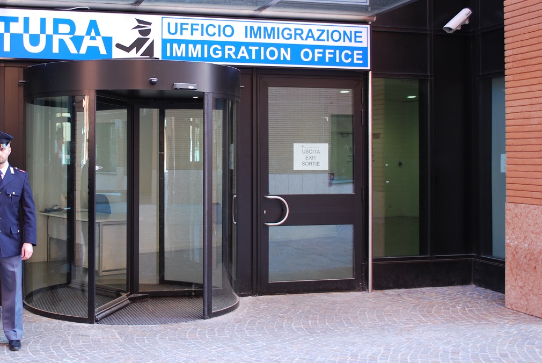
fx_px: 739
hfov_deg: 39.4
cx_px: 150
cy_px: 138
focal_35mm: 49
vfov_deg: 27.5
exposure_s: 1/40
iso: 200
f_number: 4
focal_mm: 22
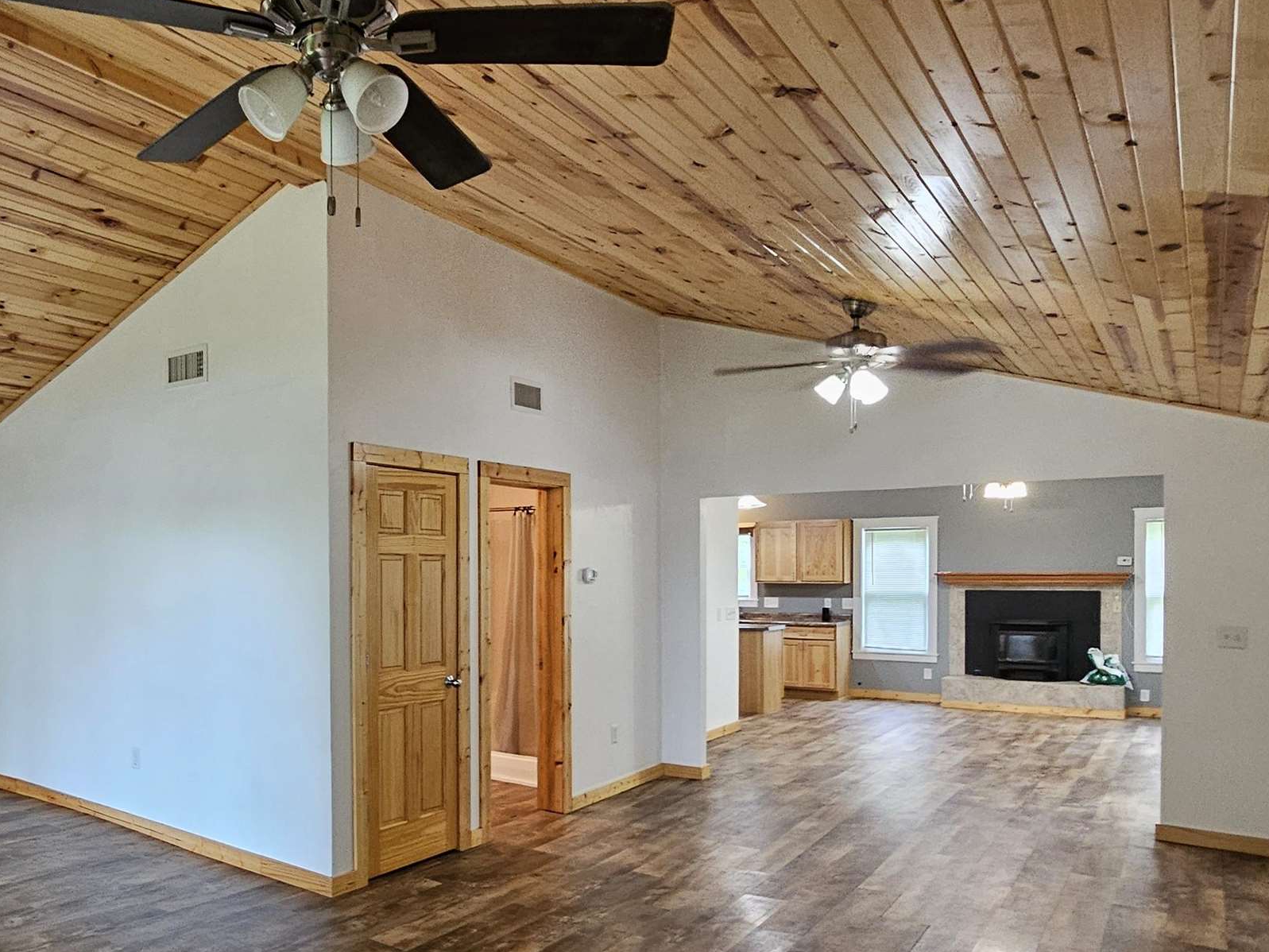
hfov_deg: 66.6
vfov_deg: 54.4
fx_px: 917
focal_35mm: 25
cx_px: 378
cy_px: 579
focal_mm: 2.2
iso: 320
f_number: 2.2
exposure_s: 1/30
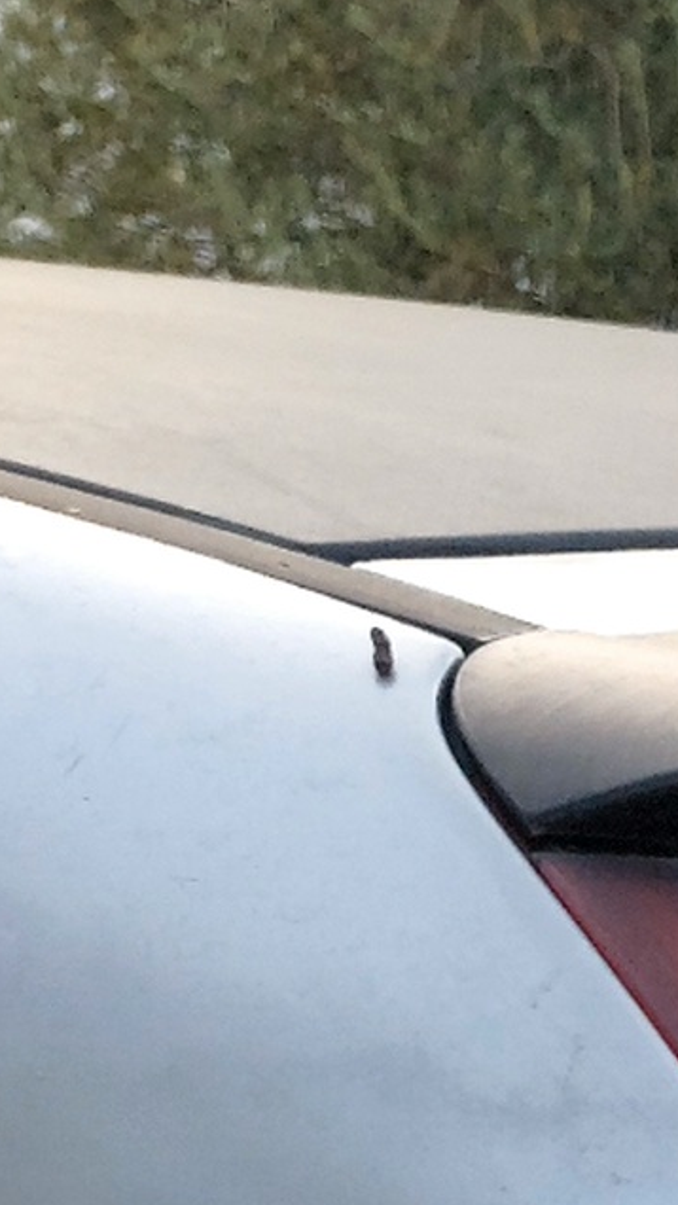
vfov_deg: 11.8
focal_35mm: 152
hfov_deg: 6.9
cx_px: 2314
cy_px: 2775
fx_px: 4855
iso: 25
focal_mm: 5.23
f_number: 1.8
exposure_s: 1/143
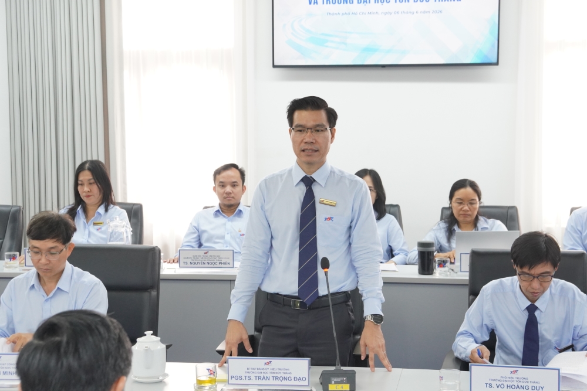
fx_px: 1101
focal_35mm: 68
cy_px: 196
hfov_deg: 29.9
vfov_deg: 20.2
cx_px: 294
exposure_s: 1/100
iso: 1600
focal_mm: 45
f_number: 5.6
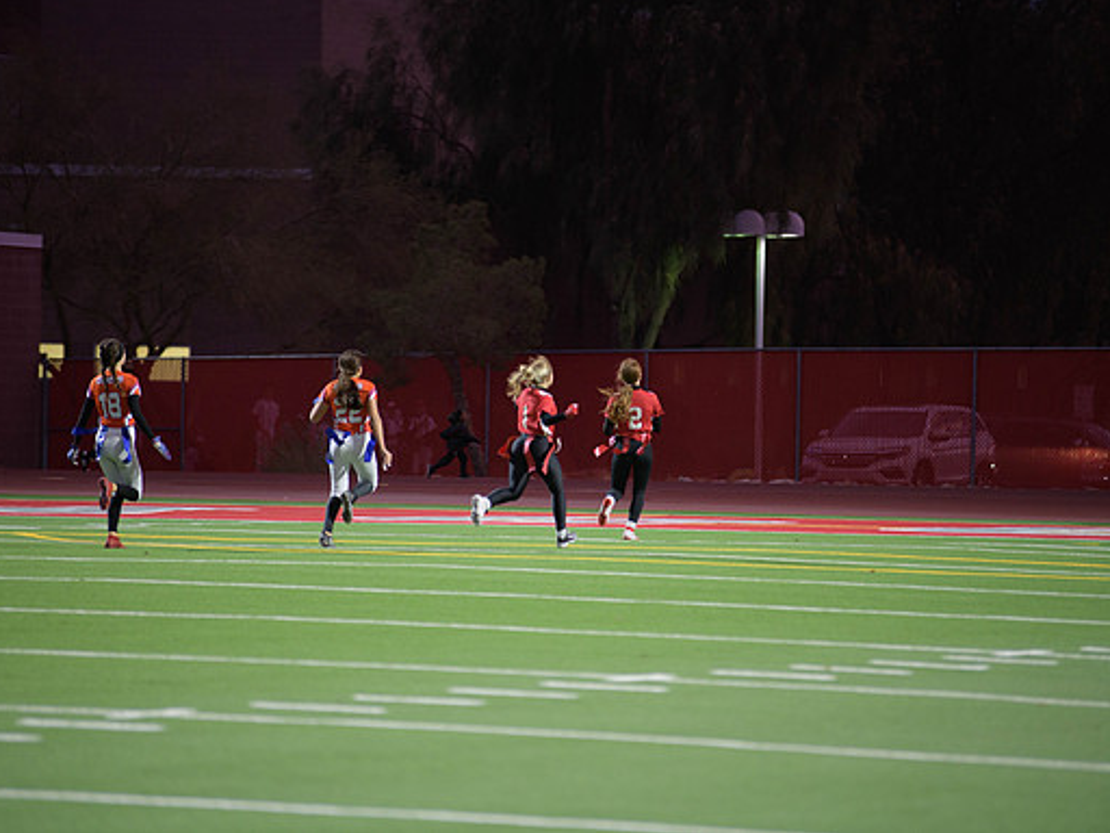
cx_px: 548
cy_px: 415
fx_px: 6990
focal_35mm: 218
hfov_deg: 9.1
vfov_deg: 6.8
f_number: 2.8
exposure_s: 1/200
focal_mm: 200
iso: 1250
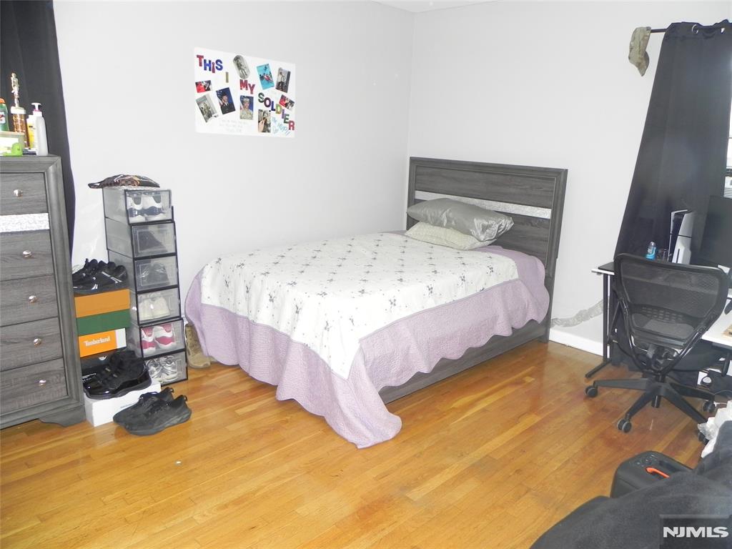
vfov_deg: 53.1
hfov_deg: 67.3
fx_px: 550
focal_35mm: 26
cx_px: 366
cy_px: 274
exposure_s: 1/30
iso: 200
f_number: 2.8
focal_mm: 4.6
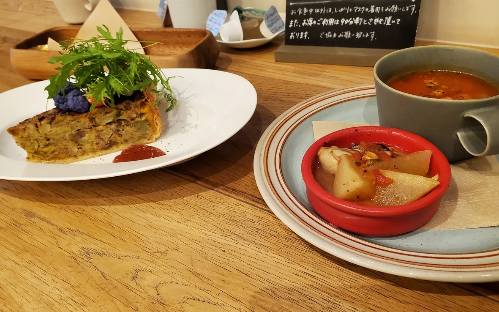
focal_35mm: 28
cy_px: 166
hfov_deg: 66.5
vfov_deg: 44.5
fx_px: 381
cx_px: 246
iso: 400
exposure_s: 1/50
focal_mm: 4.3
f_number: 2.4
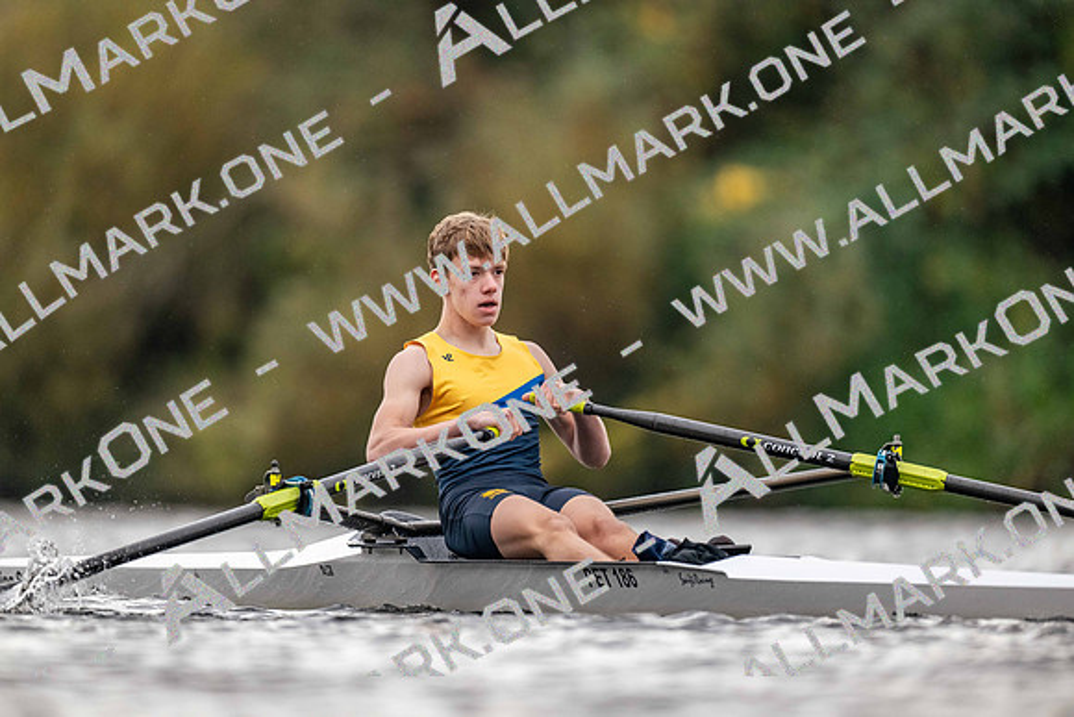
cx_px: 537
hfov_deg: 3.4
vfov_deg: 2.3
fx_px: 17903
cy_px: 358
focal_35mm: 600
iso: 2500
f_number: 4
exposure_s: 1/2500
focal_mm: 600
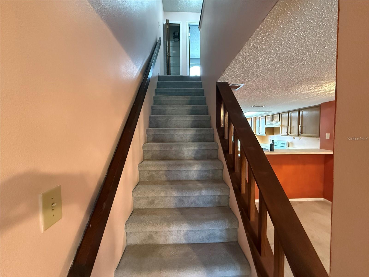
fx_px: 149
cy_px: 138
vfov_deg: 85.7
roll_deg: -0.1
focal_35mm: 14
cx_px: 184
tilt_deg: -2.5
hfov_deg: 102.1
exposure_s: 1/60
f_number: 2.2
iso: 1250
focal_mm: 2.22
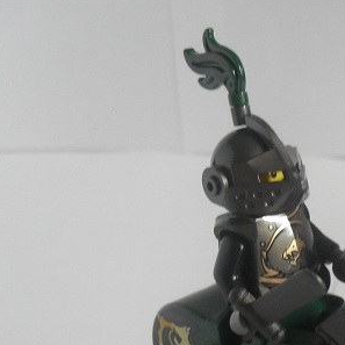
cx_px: 345
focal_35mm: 76
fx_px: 857
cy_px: 312
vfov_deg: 22.2
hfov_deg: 21.9
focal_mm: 6.3
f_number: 3.2
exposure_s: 1/15
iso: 200
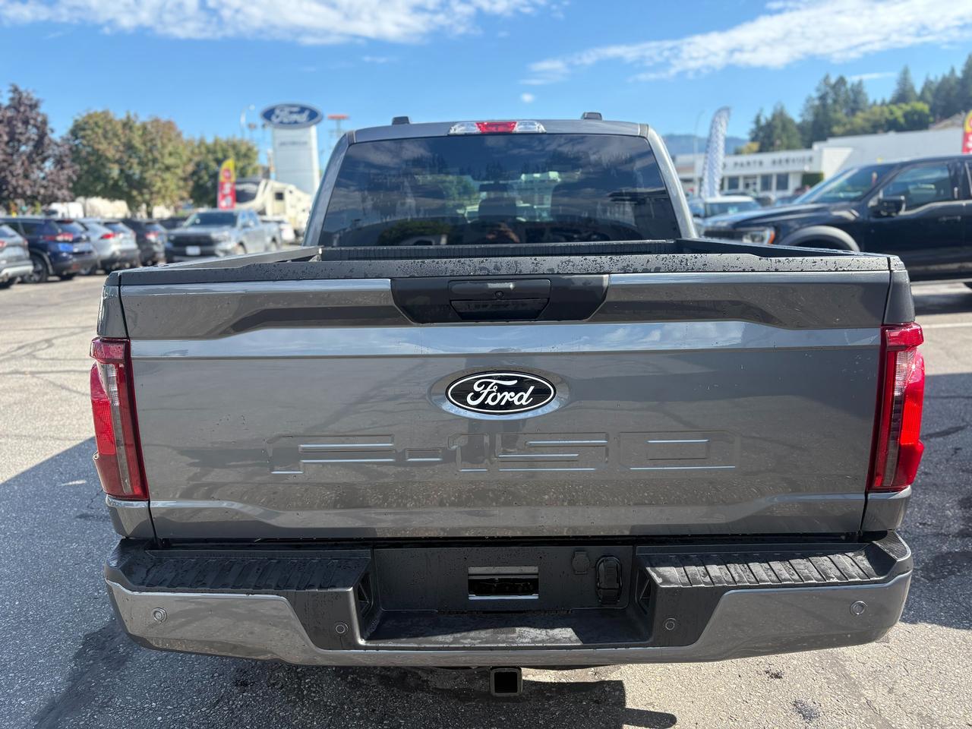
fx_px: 730
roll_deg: +1.6
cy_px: 364
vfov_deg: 53.1
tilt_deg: -9.1
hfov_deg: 67.3
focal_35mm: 26
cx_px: 486
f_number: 1.6
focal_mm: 5.96
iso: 64
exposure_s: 1/1155
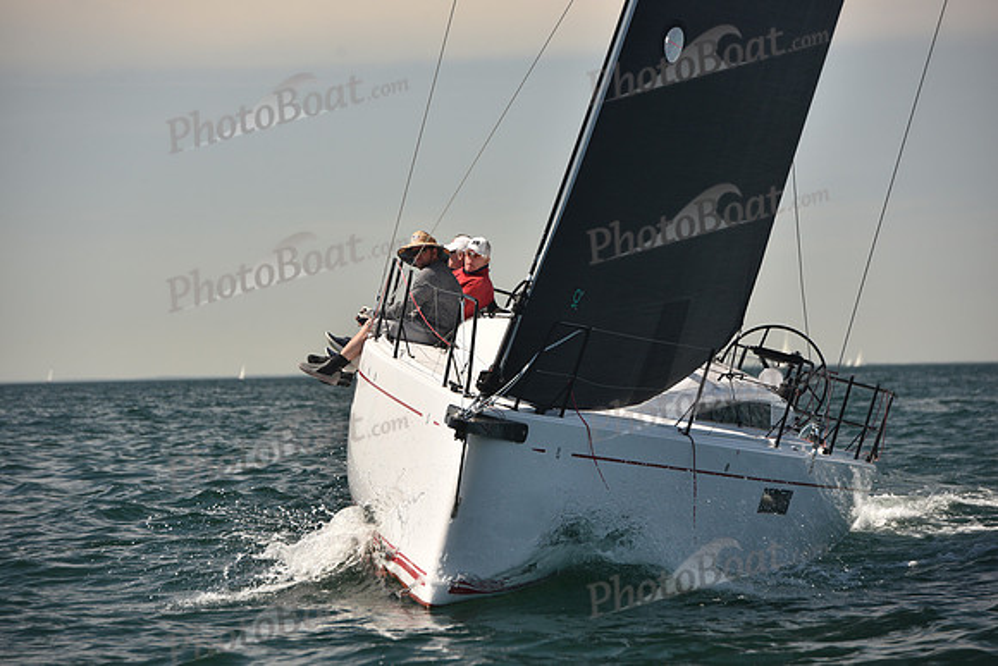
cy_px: 333
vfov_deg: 7.2
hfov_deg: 10.8
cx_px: 499
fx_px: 5268
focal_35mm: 190
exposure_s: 1/640
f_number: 6.3
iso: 250
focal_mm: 190
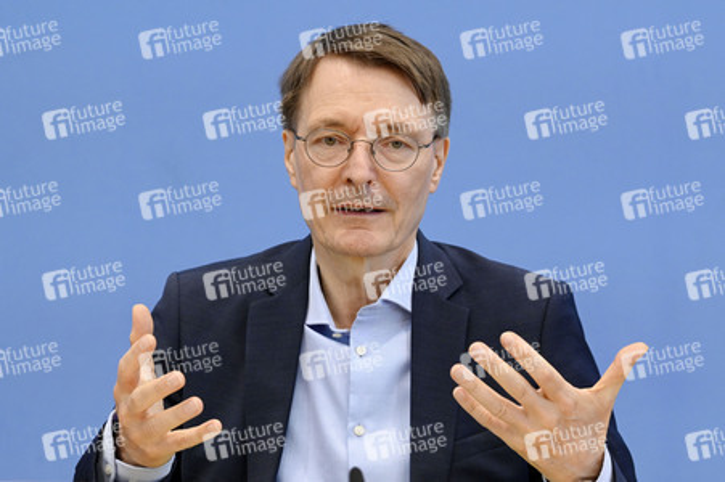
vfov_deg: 13.7
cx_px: 362
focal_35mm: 100
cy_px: 241
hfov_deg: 20.4
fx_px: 2012
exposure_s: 1/640
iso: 4000
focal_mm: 100
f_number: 5.6
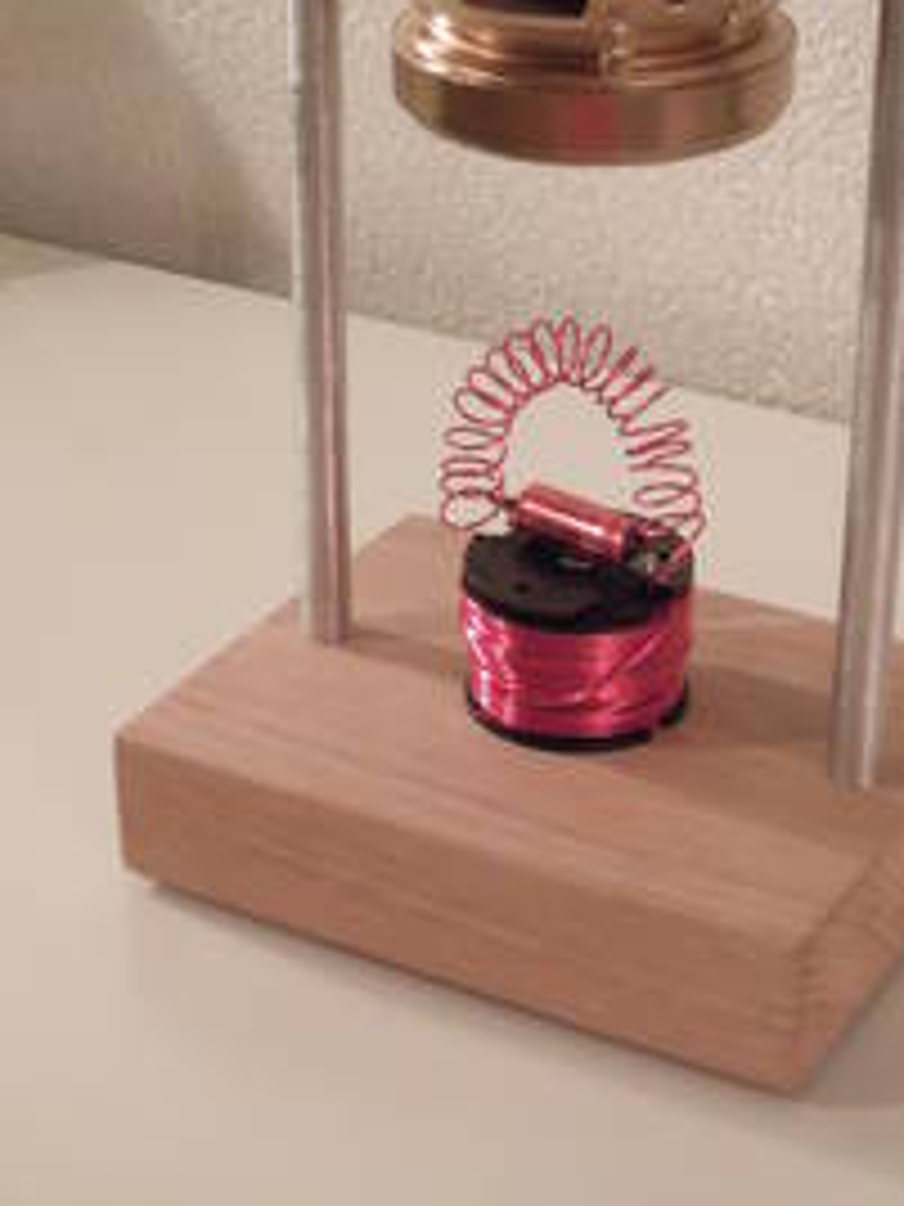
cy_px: 346
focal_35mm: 82
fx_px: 2855
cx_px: 603
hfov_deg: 17.9
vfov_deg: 23.7
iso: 800
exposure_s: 1/6
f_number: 3.5
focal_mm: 9.9
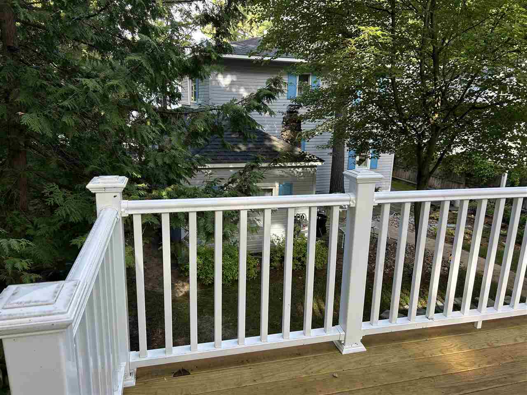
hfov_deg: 67.3
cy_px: 198
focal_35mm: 26
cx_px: 264
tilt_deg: -14.2
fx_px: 396
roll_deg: -1.4
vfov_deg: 53.1
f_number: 1.5
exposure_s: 1/354
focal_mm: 5.7
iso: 50
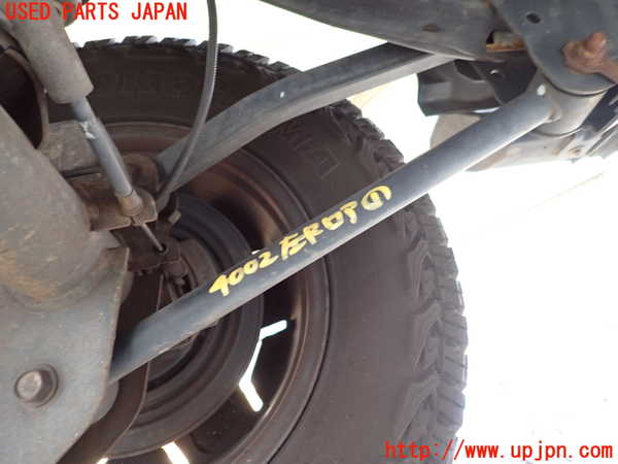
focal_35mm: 25
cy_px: 232
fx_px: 446
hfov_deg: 69.4
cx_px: 309
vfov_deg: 54.9
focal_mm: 4.5
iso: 250
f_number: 2
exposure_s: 1/30
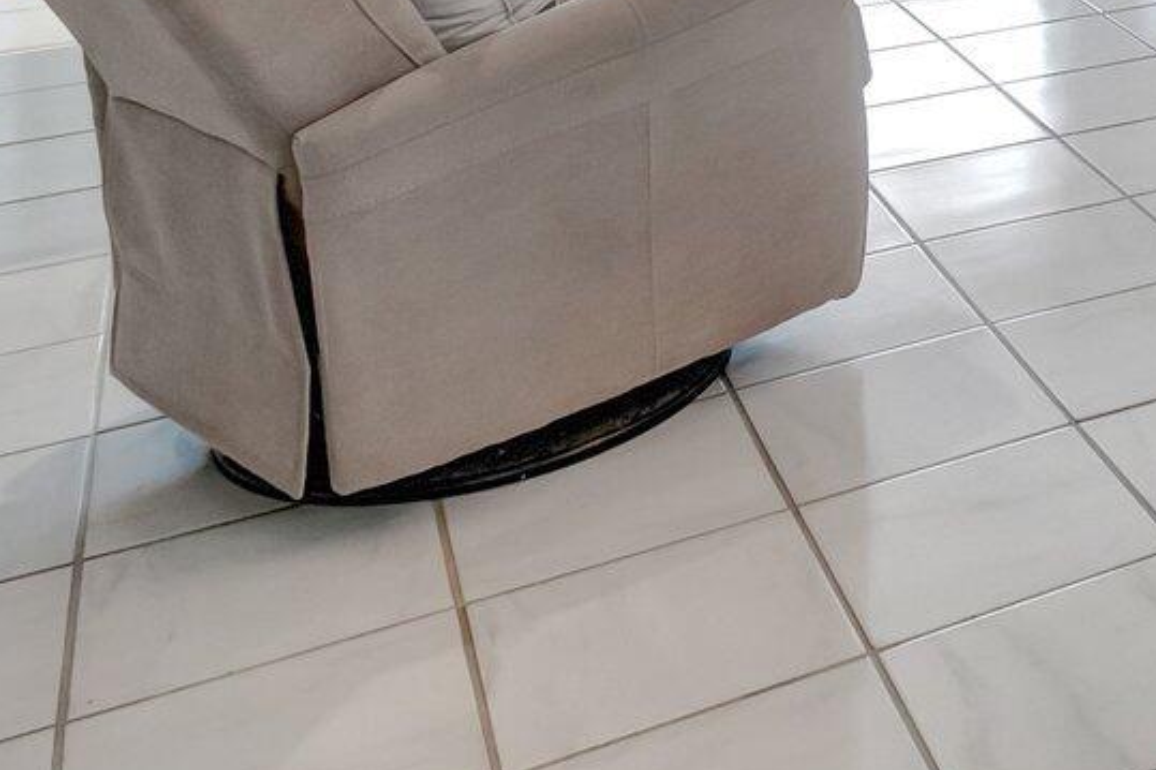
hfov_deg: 27.2
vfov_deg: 18.8
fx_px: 1830
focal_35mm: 57
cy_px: -584
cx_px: 1630
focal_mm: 10
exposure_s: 1/15
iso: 1600
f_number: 8
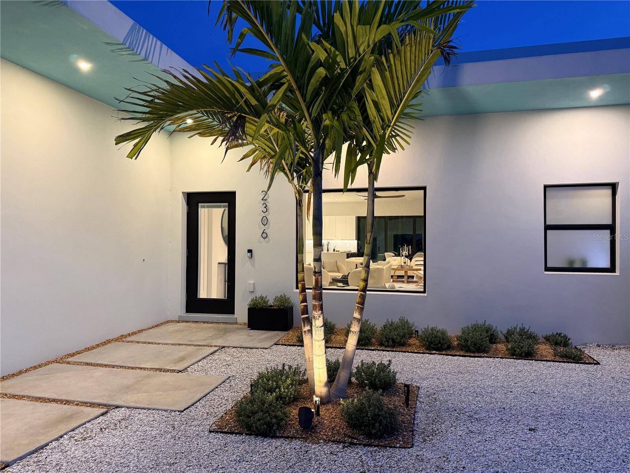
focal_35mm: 24
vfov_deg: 56.8
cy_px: 236
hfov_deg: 71.6
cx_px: 315
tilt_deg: +1.8
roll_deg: -0.4
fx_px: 437
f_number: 1.78
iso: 320
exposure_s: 1/60
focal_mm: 6.76
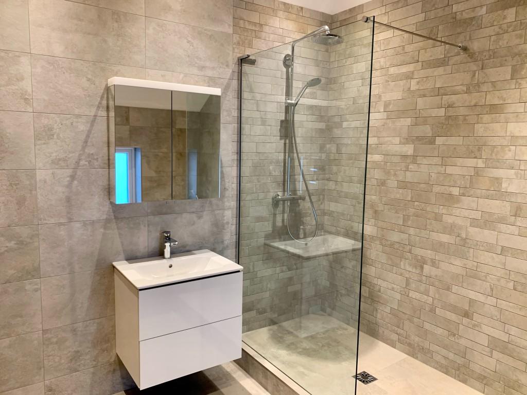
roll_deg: -1.3
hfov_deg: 67.3
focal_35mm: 26
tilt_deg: -6.3
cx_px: 264
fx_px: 396
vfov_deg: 53.1
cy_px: 198
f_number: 1.8
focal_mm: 4.25
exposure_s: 1/50
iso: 125
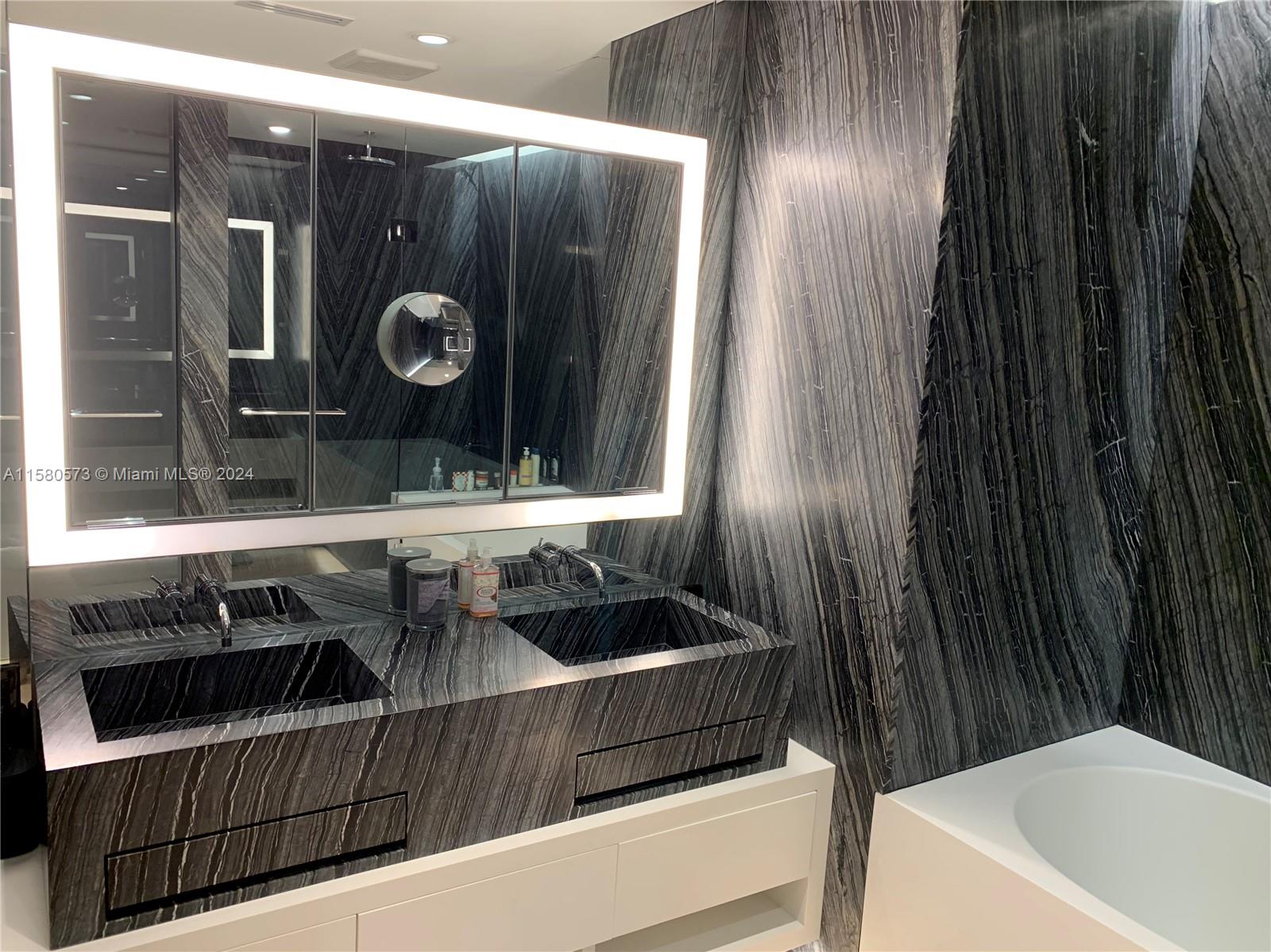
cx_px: 636
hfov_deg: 67.3
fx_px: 954
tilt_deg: -9.1
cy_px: 476
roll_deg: -1.6
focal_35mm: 26
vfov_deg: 53.0
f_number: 1.8
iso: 125
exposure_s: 1/60
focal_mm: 4.25
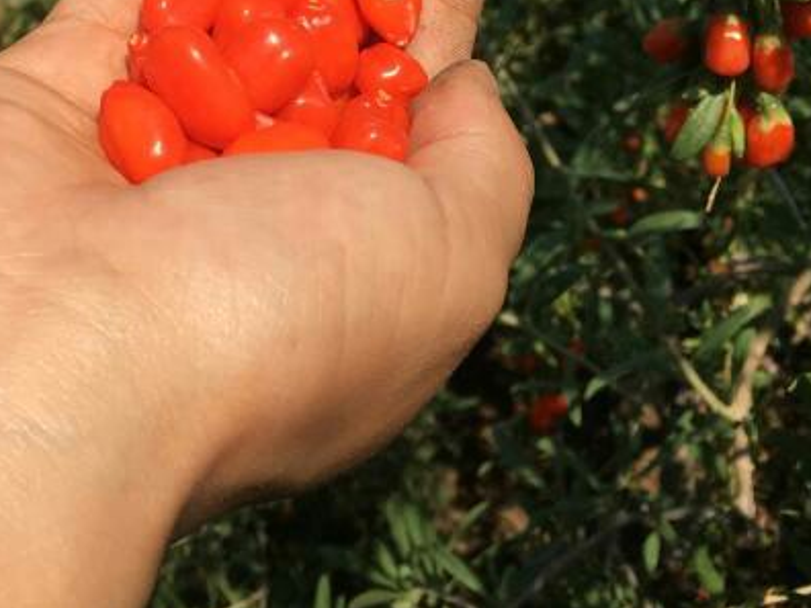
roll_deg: -2.1
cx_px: 133
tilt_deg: -15.8
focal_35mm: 79
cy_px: -209
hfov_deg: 24.2
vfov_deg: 17.4
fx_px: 1851
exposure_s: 1/1538
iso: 25
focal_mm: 4.15
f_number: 2.2
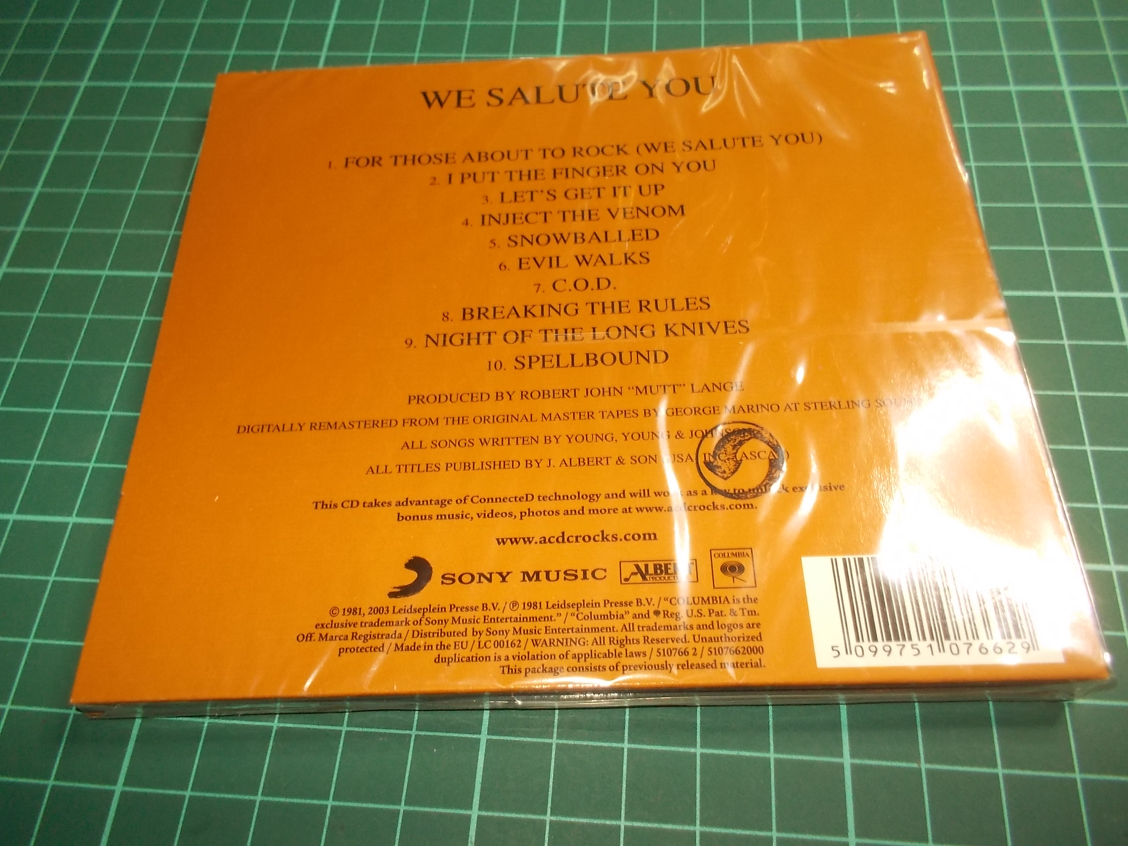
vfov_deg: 48.2
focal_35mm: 29
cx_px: 564
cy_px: 423
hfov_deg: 61.7
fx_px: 945
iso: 160
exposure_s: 1/30
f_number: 3.3
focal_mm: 4.1
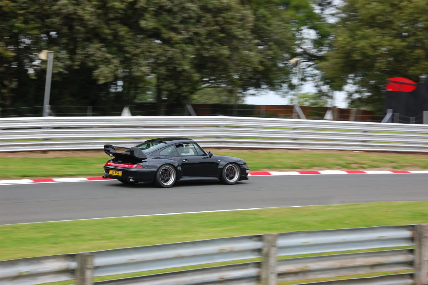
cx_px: 214
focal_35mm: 120
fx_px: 1425
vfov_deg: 11.4
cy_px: 142
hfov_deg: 17.1
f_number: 10
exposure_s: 1/160
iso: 200
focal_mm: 80
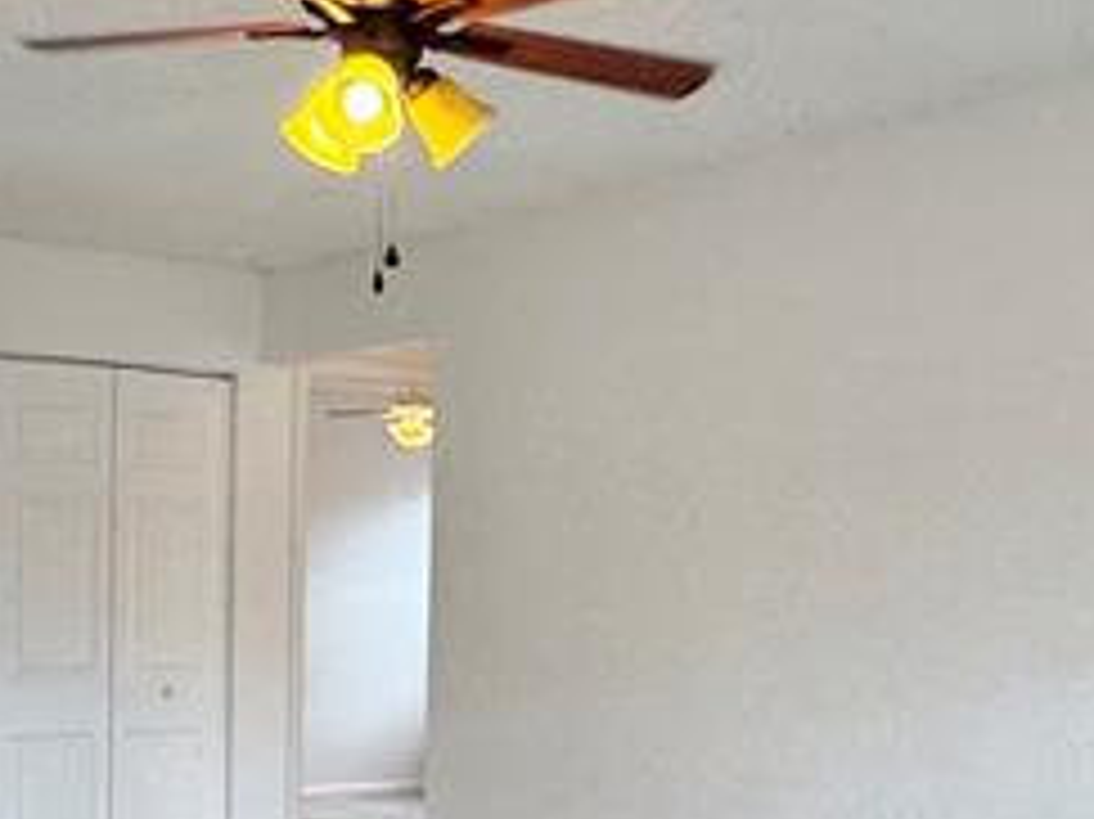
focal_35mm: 59
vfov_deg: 24.5
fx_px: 1864
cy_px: 639
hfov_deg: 32.7
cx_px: 527
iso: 160
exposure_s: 1/120
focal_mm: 2.22
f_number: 2.2
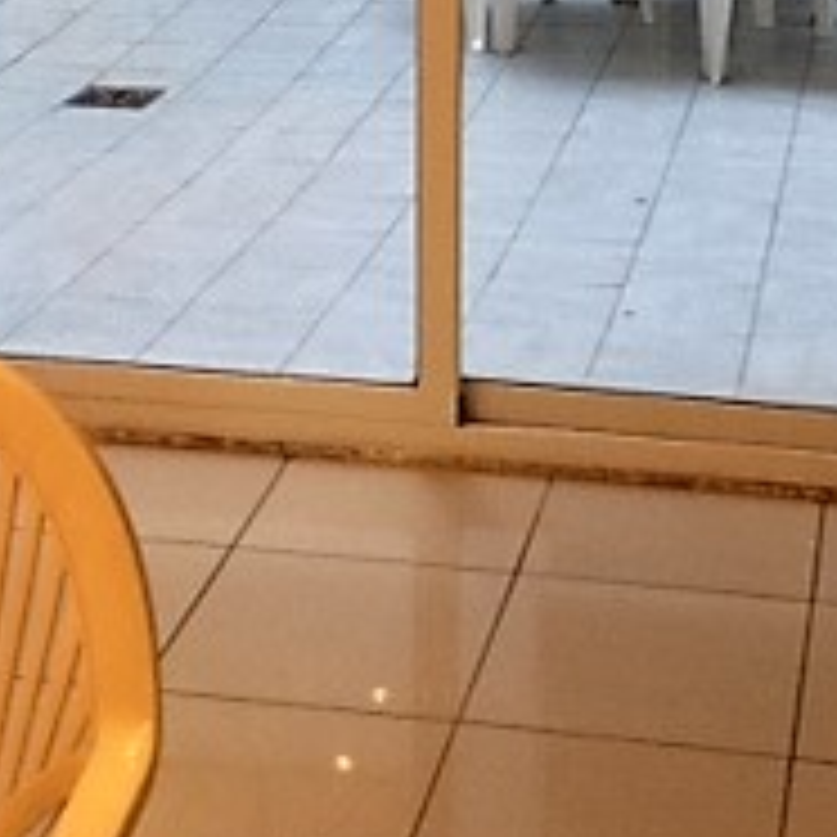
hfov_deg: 19.7
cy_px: -108
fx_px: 2407
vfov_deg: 18.9
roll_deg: +0.9
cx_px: 508
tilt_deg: -12.4
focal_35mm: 88
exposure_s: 1/33
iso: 200
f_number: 2.2
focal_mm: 4.15
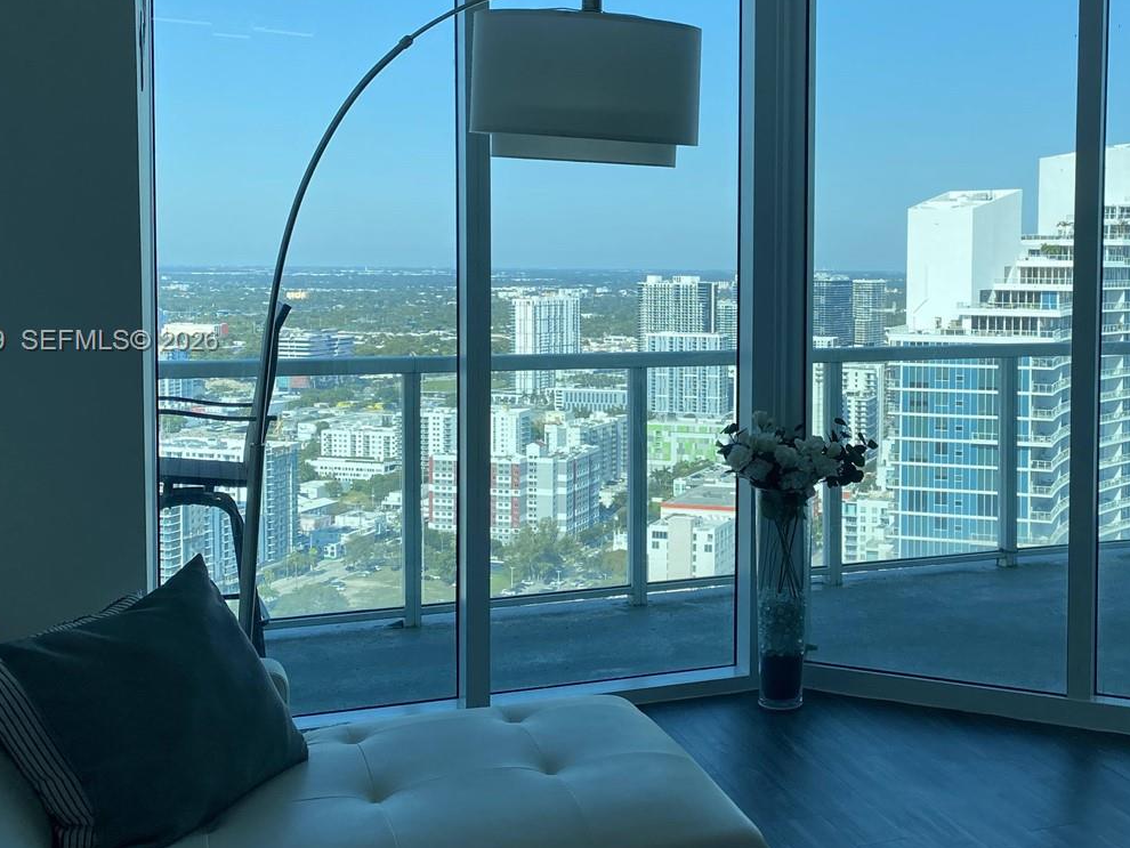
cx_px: 776
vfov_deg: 34.3
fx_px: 1371
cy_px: 342
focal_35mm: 42
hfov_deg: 44.0
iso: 32
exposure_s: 1/1779
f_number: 1.8
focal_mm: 4.2
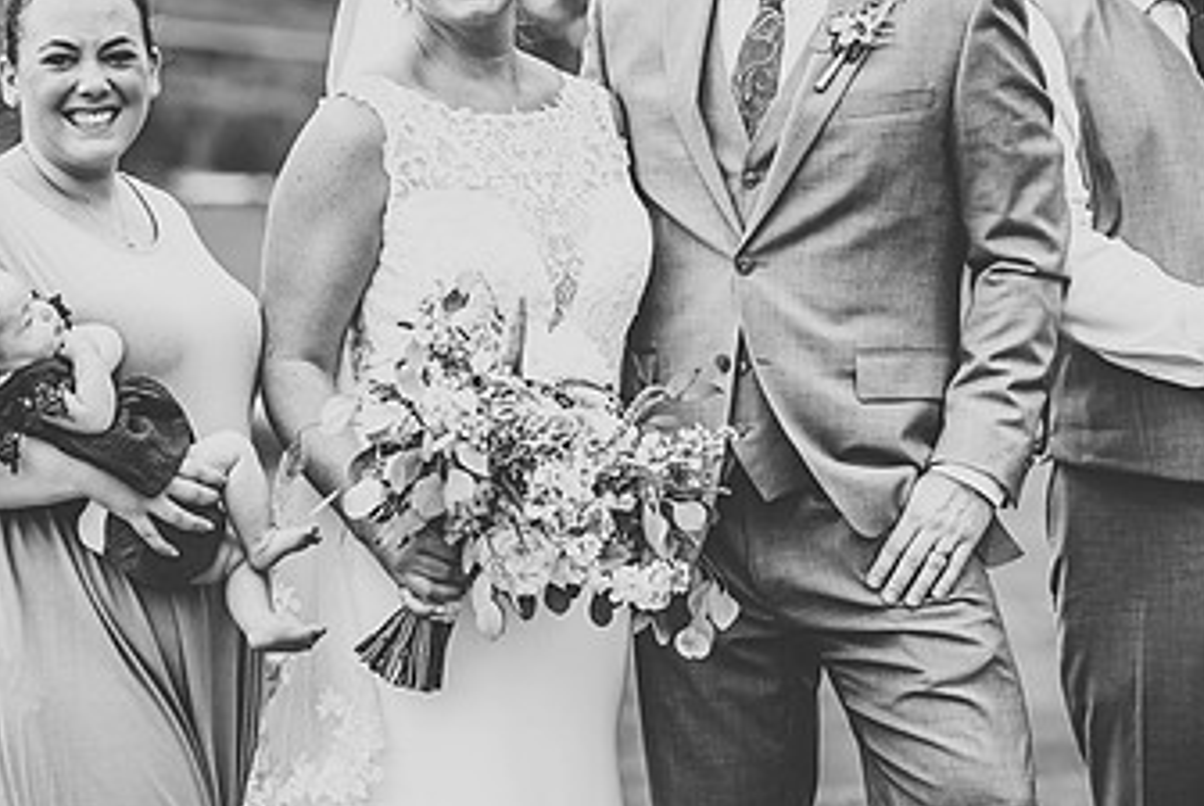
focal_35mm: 181
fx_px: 6061
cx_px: 677
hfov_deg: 11.3
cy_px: 167
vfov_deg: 7.6
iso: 200
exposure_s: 1/1600
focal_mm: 105
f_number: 2.8
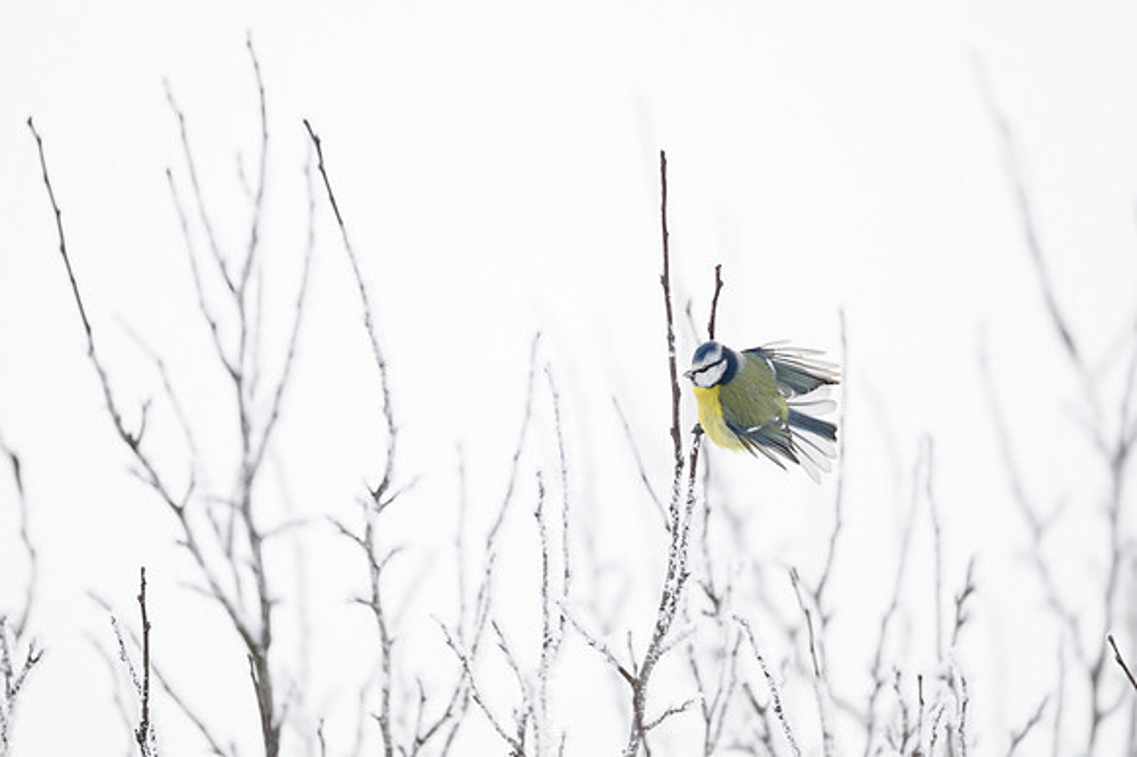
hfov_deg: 3.7
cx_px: 568
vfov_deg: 2.5
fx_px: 17676
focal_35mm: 560
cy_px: 378
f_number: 4
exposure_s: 1/2000
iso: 640
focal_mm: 560
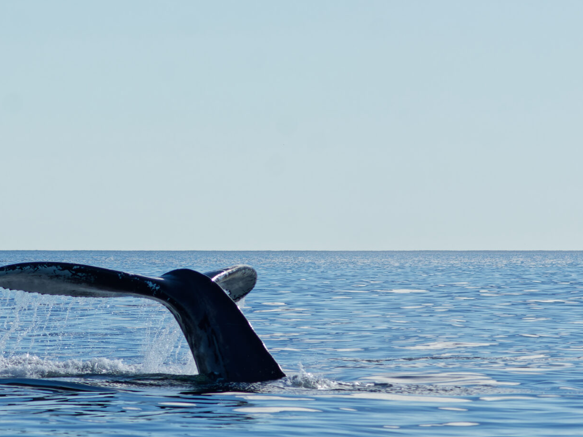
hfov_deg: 4.4
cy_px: 254
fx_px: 7629
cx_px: 120
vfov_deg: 3.3
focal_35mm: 453
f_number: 8
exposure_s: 1/1000
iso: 320
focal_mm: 150
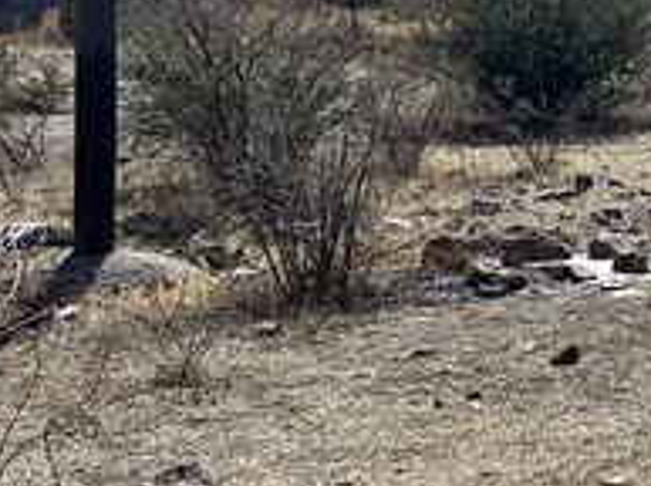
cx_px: 1100
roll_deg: +0.2
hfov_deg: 16.0
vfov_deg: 13.4
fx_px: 2027
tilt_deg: +0.3
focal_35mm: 108
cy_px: -40
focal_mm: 5.7
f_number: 1.5
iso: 50
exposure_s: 1/6211
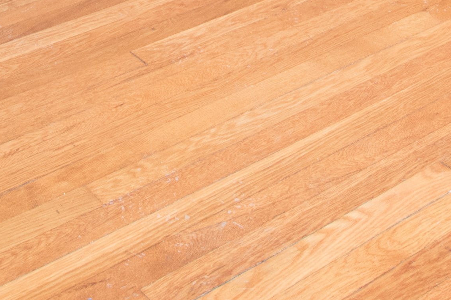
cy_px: -479
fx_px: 989
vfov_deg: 12.4
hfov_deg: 25.6
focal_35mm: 79
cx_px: 164
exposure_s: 1/15
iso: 500
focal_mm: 10
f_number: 3.5
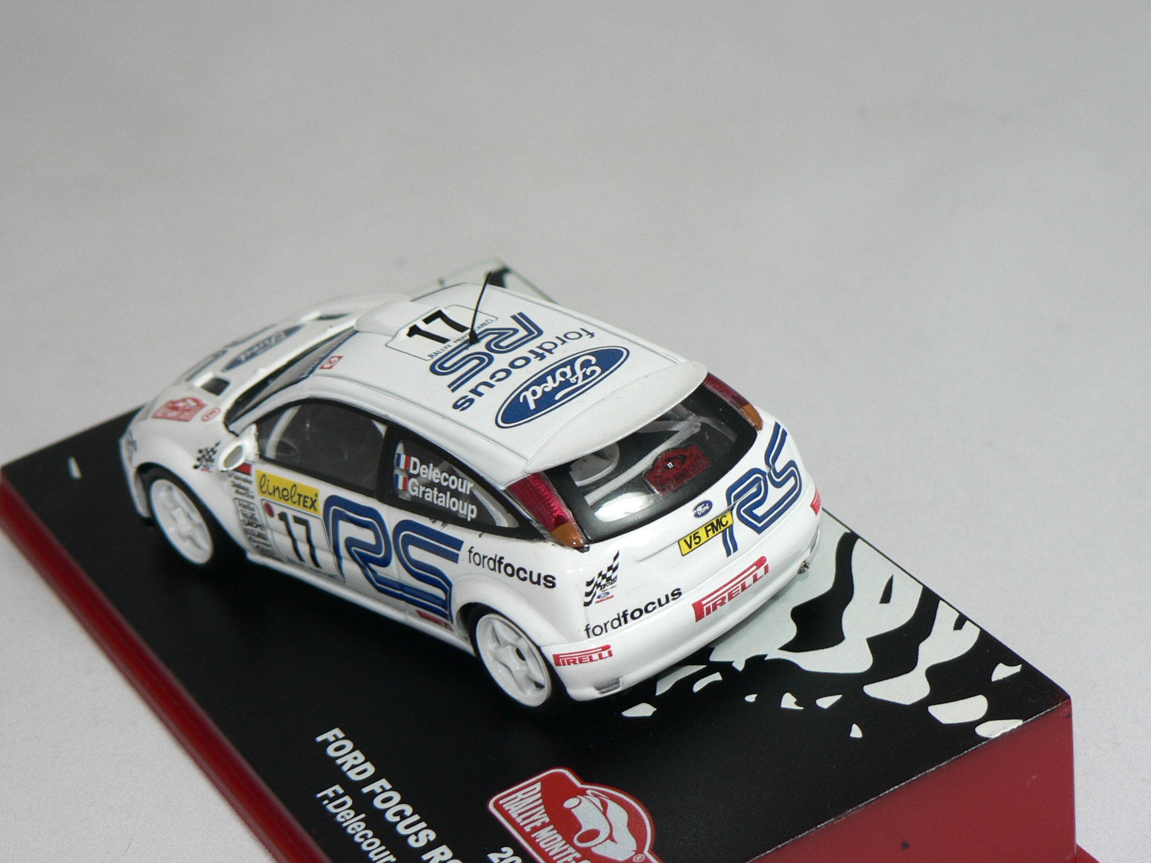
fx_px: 3823
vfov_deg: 12.9
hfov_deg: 17.1
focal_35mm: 115
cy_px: 471
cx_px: 598
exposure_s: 1/60
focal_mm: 15.2
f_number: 3.2
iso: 80
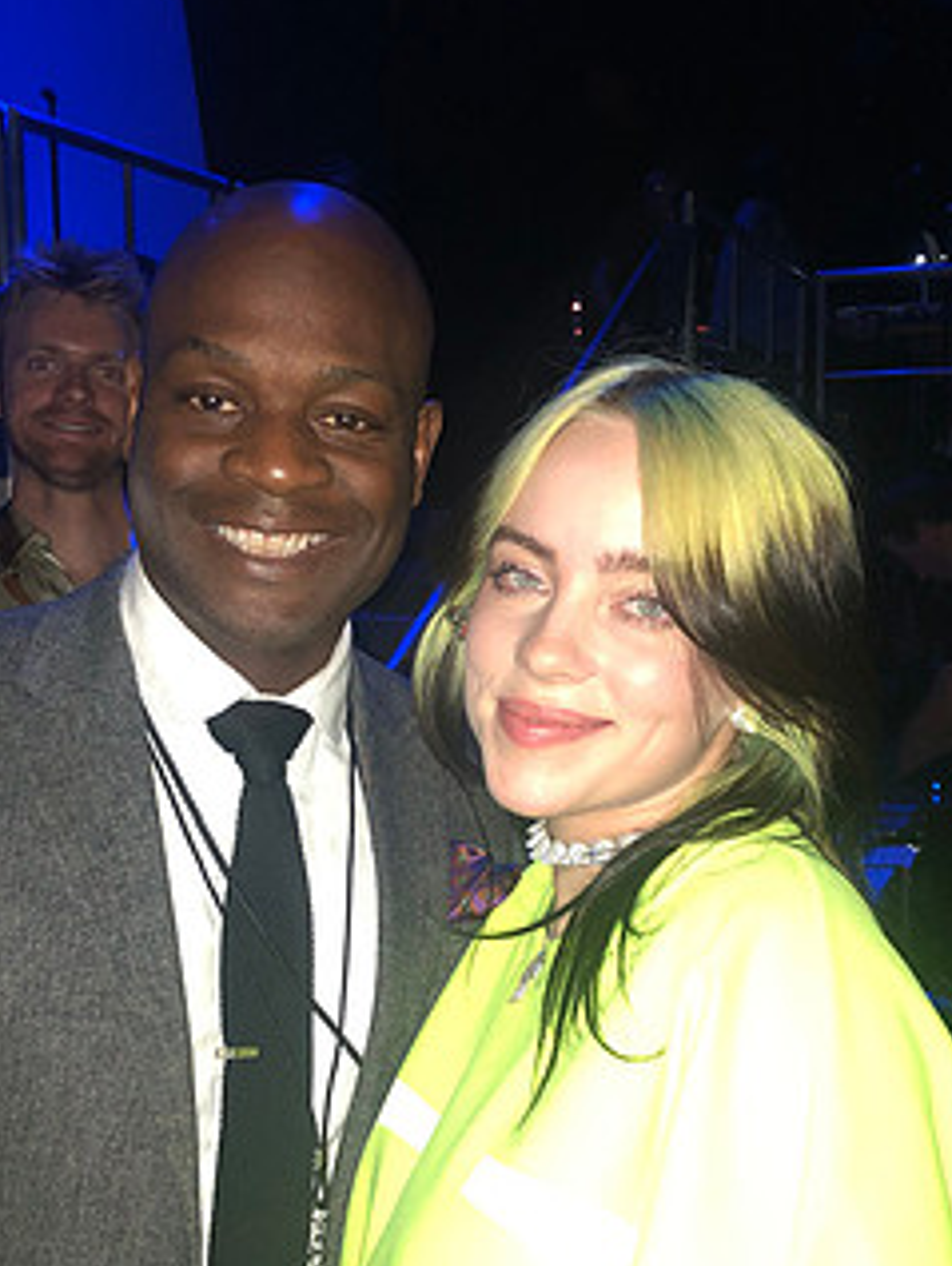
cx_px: 448
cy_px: 804
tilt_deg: -6.7
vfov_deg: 37.2
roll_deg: +0.4
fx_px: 1868
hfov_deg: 28.6
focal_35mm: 51
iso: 100
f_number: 1.8
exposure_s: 1/12
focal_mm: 3.99
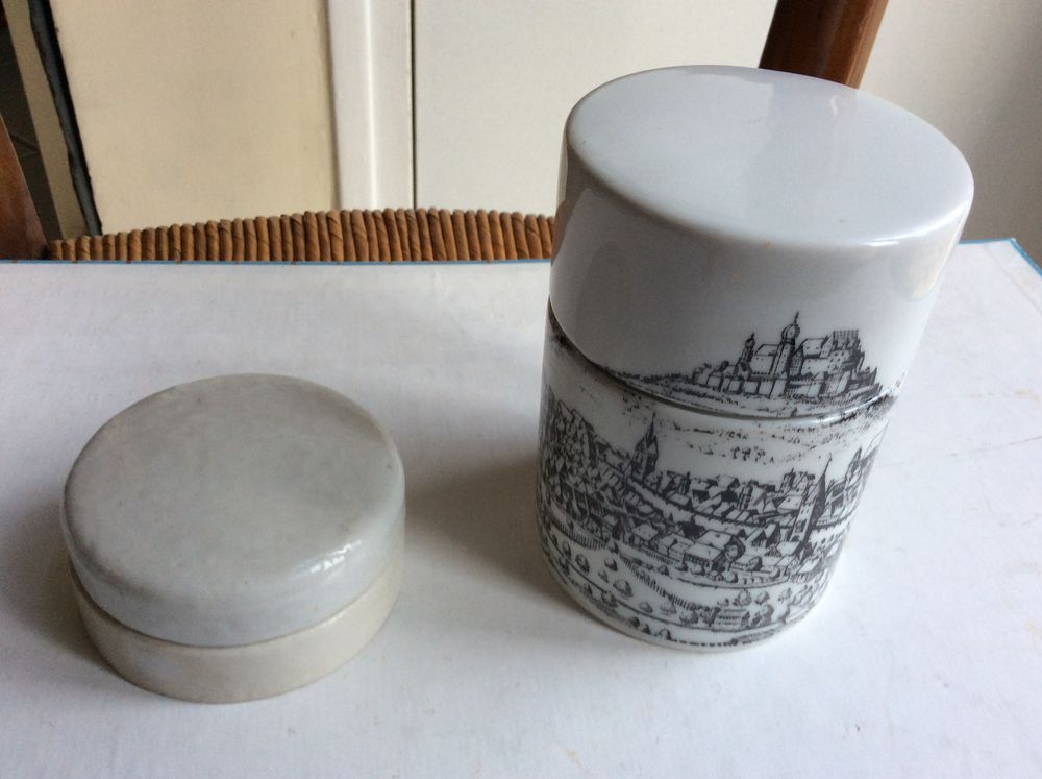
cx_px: 521
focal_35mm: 32
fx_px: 962
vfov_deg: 44.1
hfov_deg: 56.9
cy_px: 390
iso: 40
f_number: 2.4
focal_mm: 3.3
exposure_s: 1/33
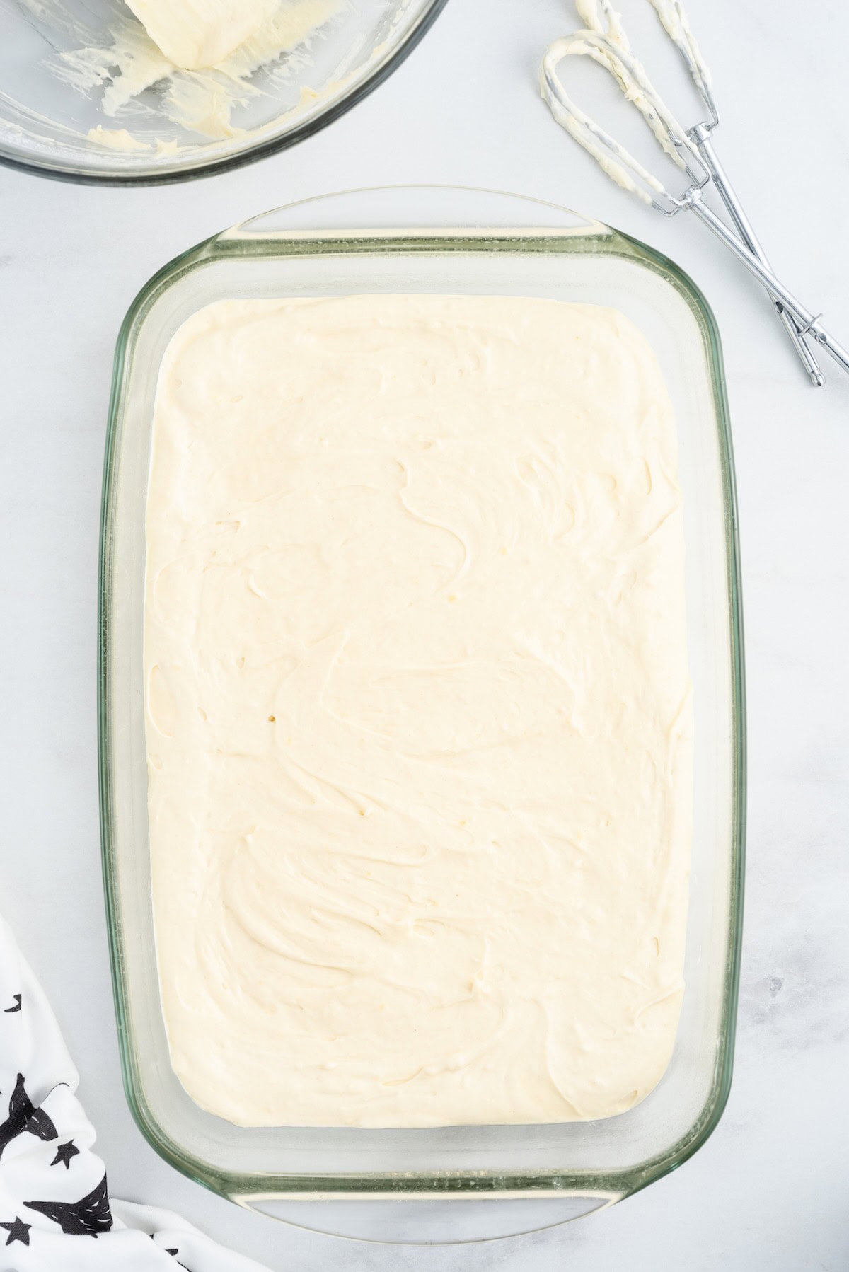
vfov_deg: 33.4
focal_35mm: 60
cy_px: 636
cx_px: 424
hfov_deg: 22.6
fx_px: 2121
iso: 100
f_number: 13
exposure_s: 1/160
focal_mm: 60
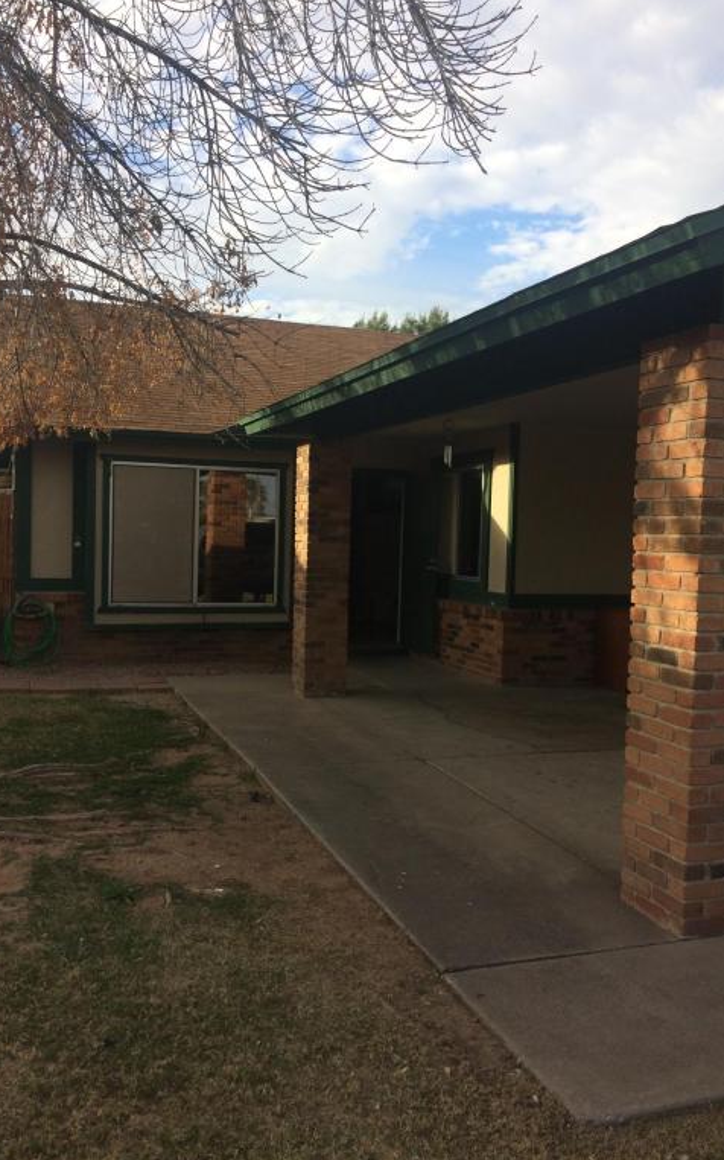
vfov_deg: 61.2
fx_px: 979
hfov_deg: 40.6
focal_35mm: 31
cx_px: 345
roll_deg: -0.1
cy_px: 580
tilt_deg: -3.3
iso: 32
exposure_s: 1/805
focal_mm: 4.15
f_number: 2.2
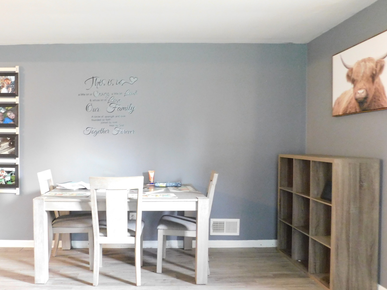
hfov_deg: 59.1
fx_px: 335
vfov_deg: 46.8
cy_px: 155
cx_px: 143
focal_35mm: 30
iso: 800
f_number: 3
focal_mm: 4
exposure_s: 1/6
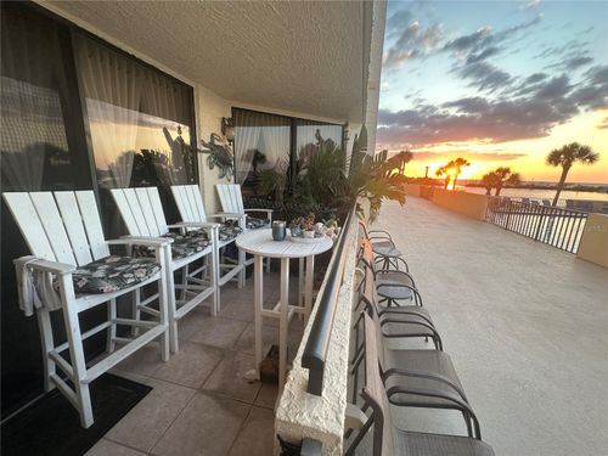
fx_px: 246
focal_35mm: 14
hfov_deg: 102.1
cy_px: 228
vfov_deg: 85.7
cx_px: 304
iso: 80
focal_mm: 2.22
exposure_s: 1/99
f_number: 2.2
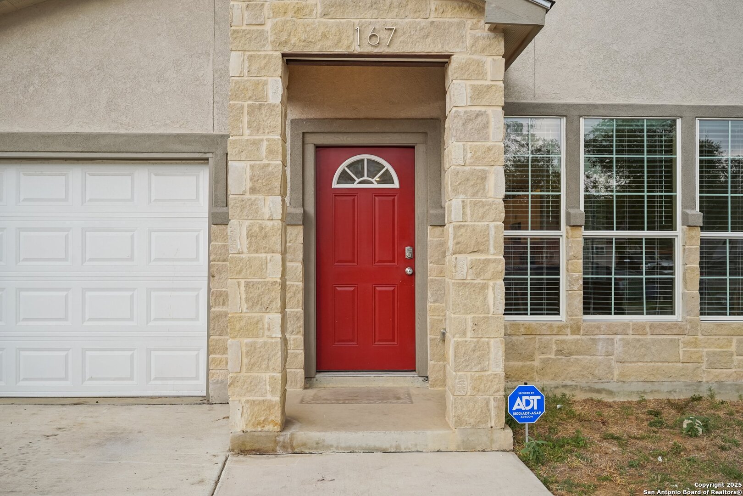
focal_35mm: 32
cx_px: 372
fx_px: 660
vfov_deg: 41.1
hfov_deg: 58.7
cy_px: 248
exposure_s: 1/50
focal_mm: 32
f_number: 8
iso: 100
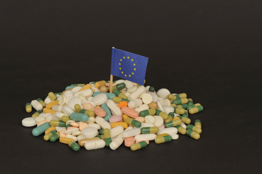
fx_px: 764
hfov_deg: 19.5
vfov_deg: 13.0
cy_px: 87
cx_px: 131
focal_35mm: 105
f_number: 32
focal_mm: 105
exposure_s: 3
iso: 200
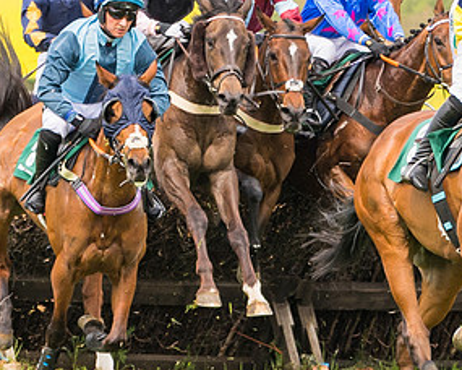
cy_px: 96
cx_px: 175
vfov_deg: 2.7
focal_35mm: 584
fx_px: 7985
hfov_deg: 3.3
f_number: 4
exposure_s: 1/2000
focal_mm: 112
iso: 400
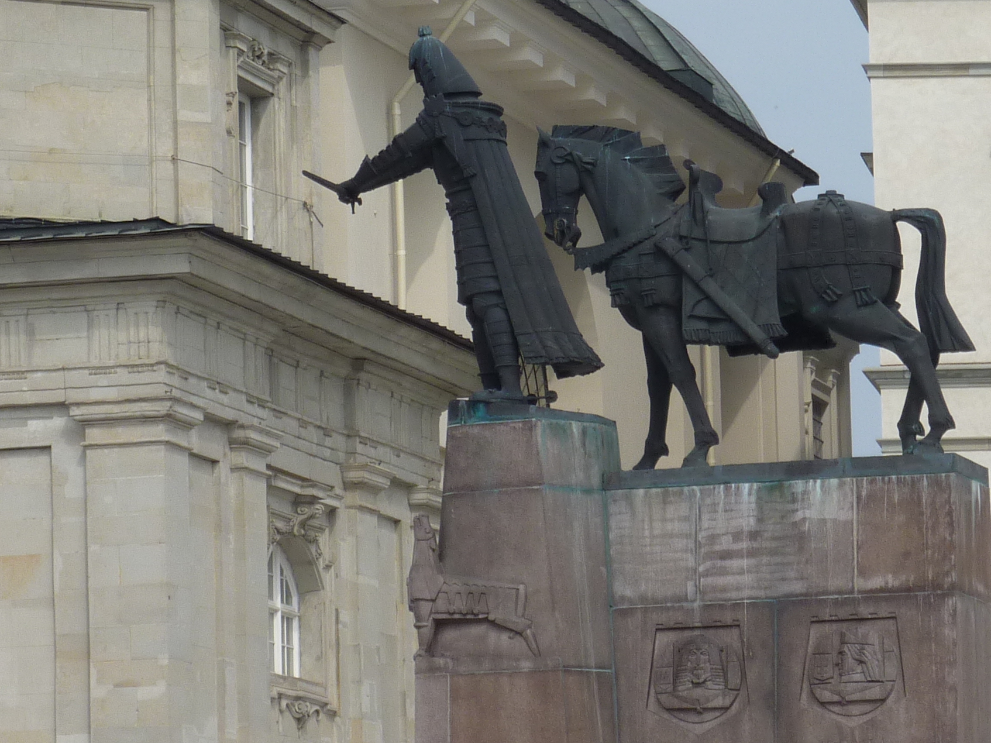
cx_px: 691
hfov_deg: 8.8
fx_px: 6412
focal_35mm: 224
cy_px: 438
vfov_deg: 6.6
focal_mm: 17
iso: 80
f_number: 5.6
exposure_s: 1/500
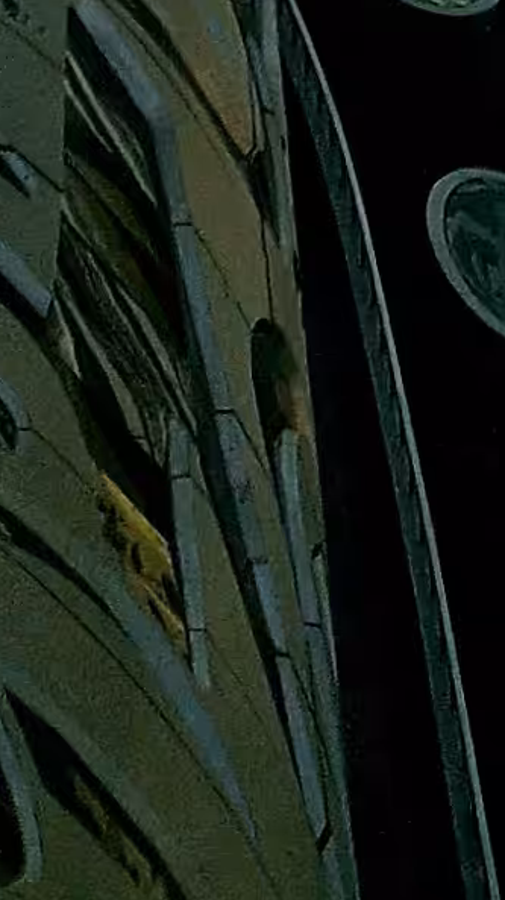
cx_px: 1432
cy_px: -1846
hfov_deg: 6.7
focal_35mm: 166
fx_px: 3957
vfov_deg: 9.7
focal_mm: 5.4
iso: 50
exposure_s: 1/400
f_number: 1.8
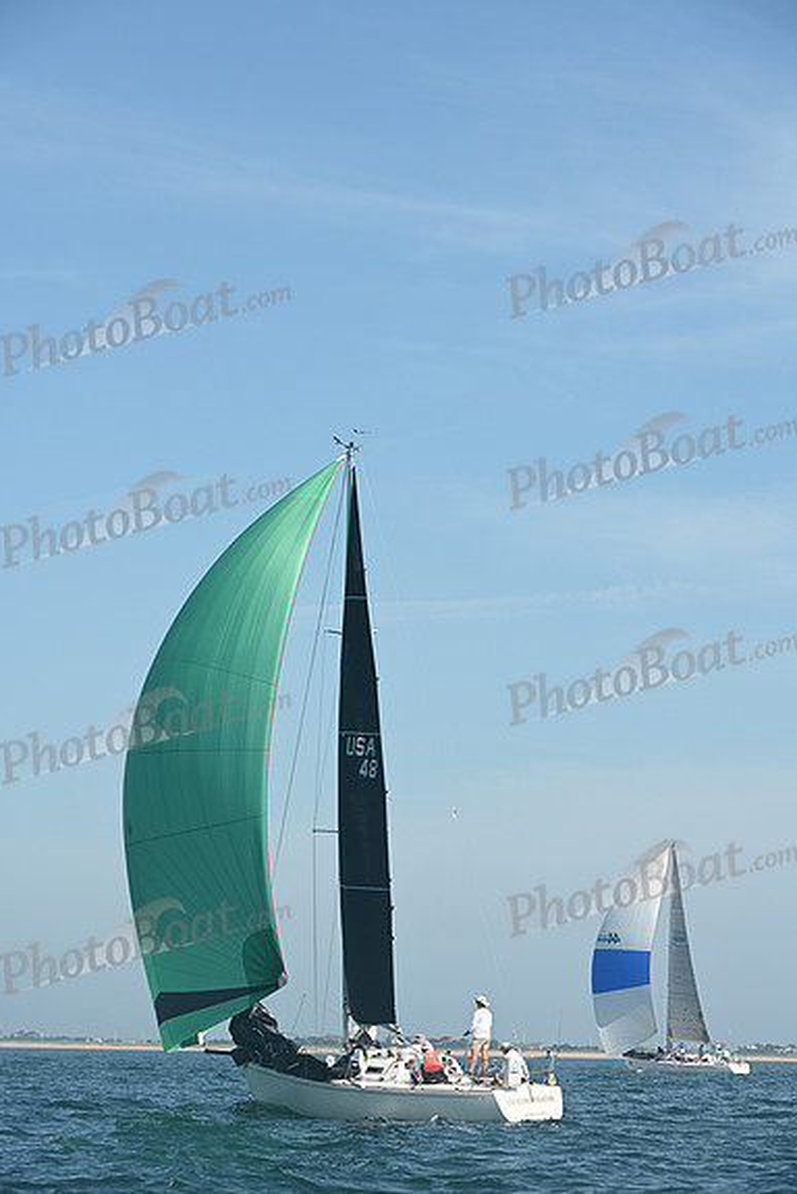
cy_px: 594
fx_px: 4079
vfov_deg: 16.6
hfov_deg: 11.2
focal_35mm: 123
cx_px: 400
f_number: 8
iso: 320
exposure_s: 1/1000
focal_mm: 122
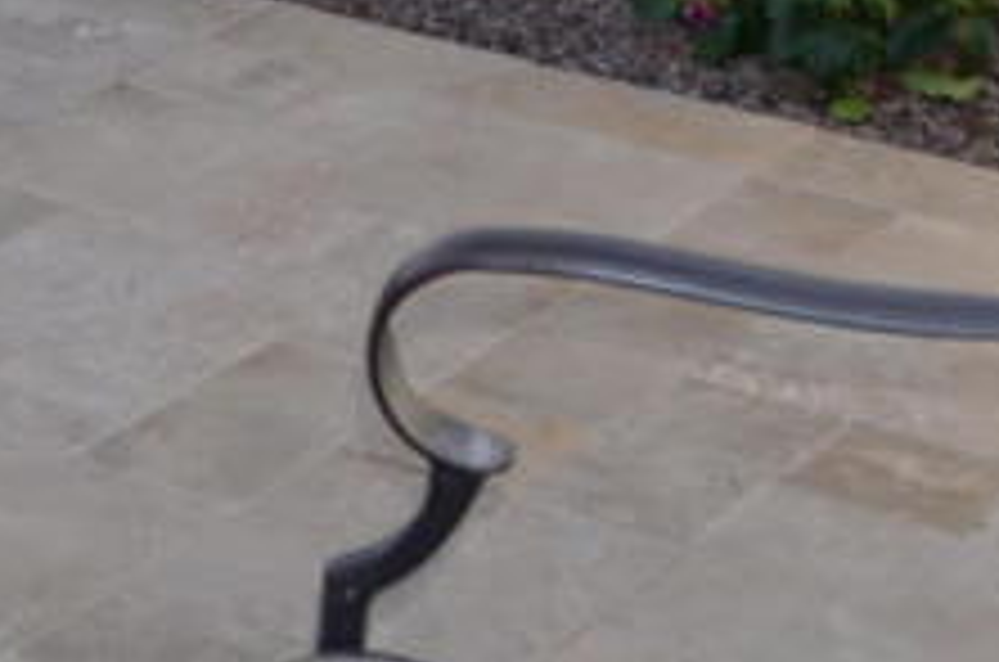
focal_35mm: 141
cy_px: -558
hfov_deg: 13.8
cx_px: -466
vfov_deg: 9.2
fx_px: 3904
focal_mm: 18
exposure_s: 1/200
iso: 100
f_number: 4.5
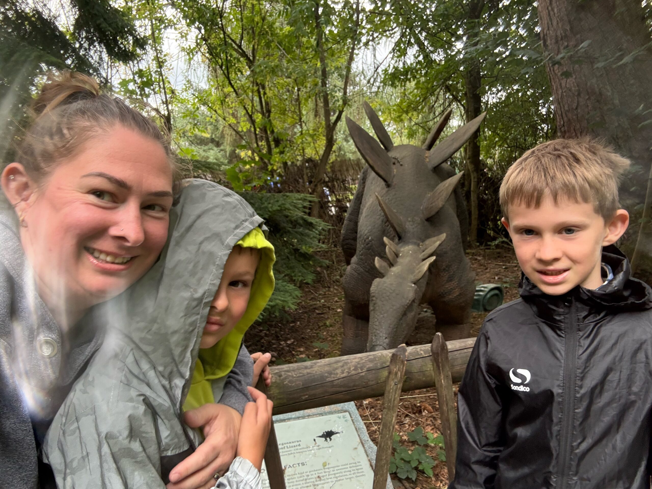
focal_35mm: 23
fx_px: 433
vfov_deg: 58.9
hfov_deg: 73.9
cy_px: 244
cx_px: 326
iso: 80
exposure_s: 1/111
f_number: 1.9
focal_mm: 2.69
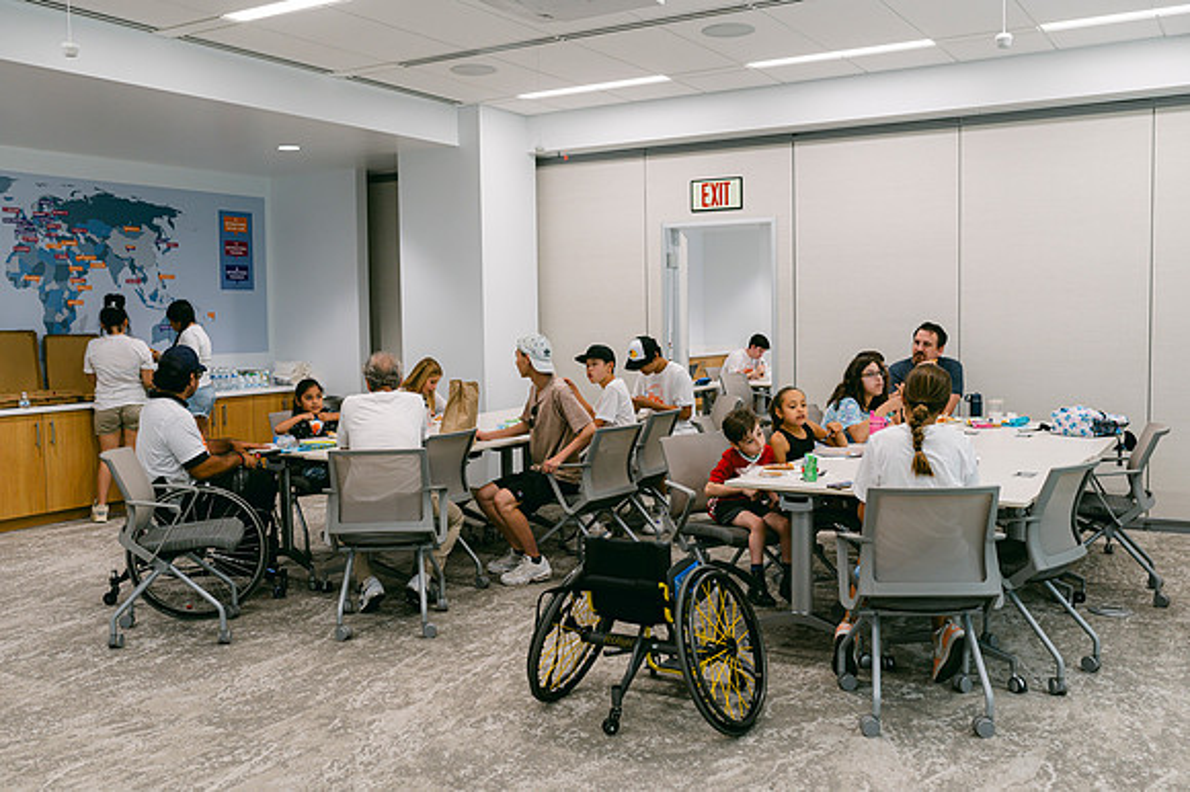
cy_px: 396
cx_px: 595
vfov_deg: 37.4
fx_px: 1171
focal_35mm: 35
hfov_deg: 53.9
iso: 400
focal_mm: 35
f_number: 4
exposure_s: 1/125
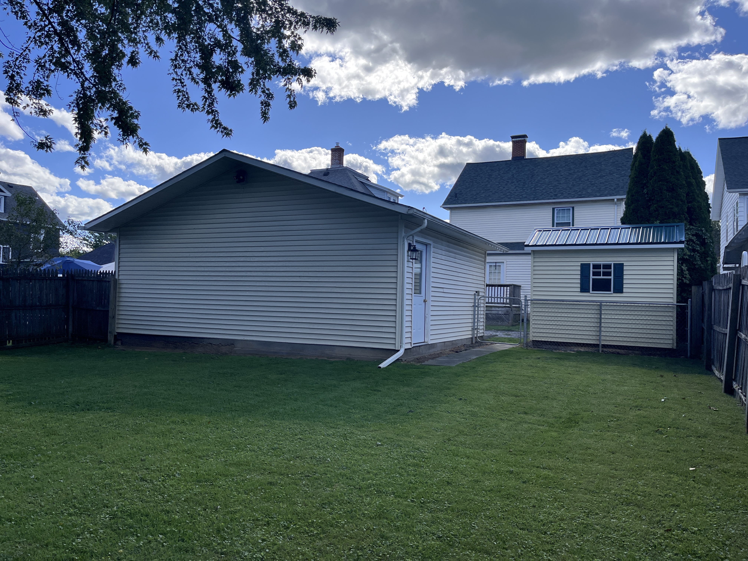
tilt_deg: +2.3
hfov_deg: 67.3
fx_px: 562
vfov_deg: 53.1
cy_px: 280
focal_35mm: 26
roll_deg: -2.0
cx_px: 374
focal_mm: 5.1
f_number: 1.6
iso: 50
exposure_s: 1/2899
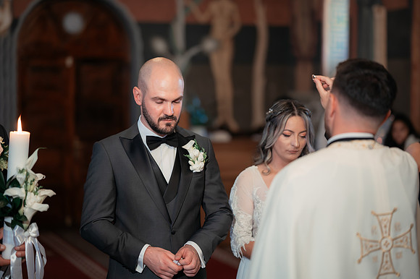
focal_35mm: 85
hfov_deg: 23.9
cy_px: 140
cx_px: 210
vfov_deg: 16.1
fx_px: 991
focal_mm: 85
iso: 1600
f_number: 1.8
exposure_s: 1/200
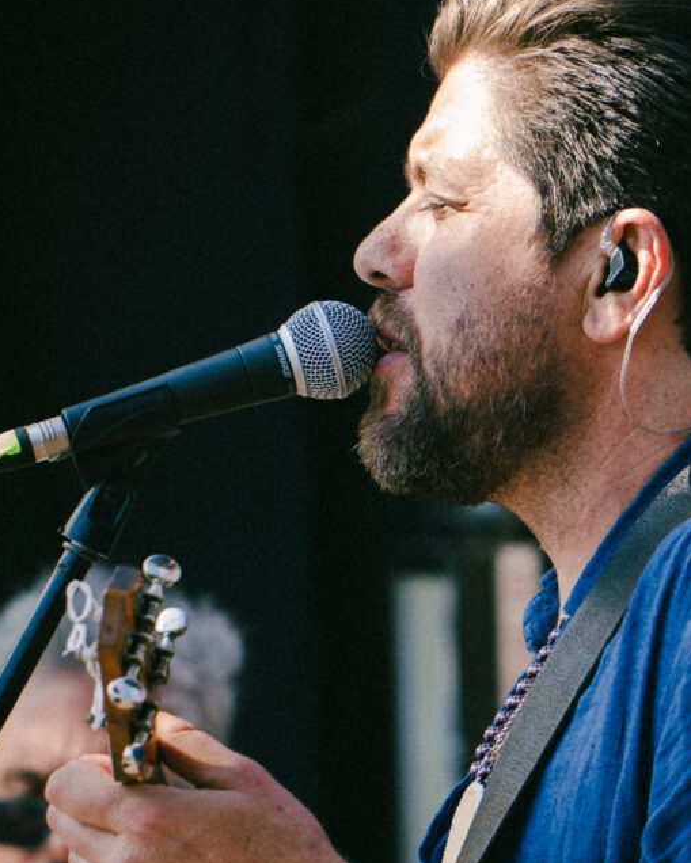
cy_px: 562
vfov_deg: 6.4
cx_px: 489
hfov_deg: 5.2
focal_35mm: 300
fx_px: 7666
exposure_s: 1/200
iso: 125
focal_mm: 105
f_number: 4
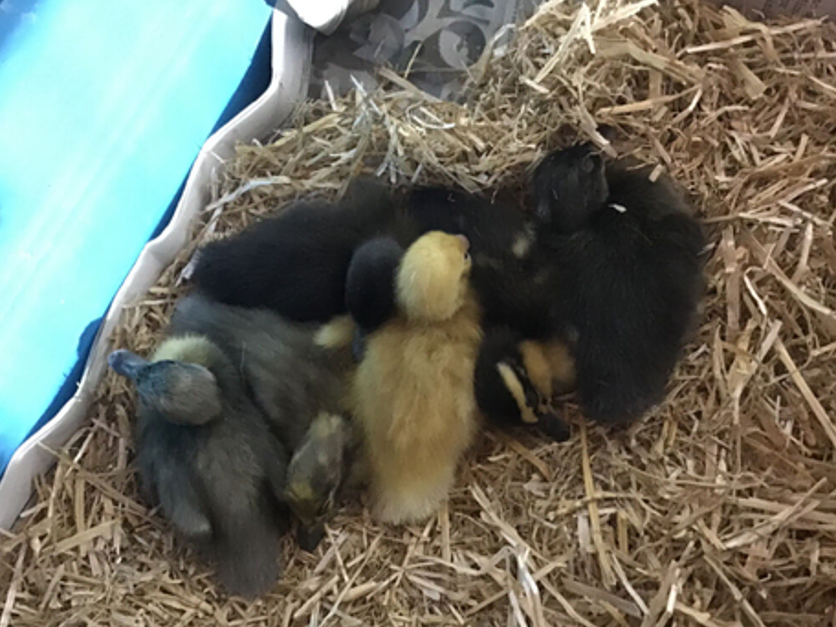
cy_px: 316
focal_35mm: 32
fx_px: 773
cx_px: 408
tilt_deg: -65.2
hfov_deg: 56.8
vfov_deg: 44.2
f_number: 2.4
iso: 800
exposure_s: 1/17
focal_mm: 3.3
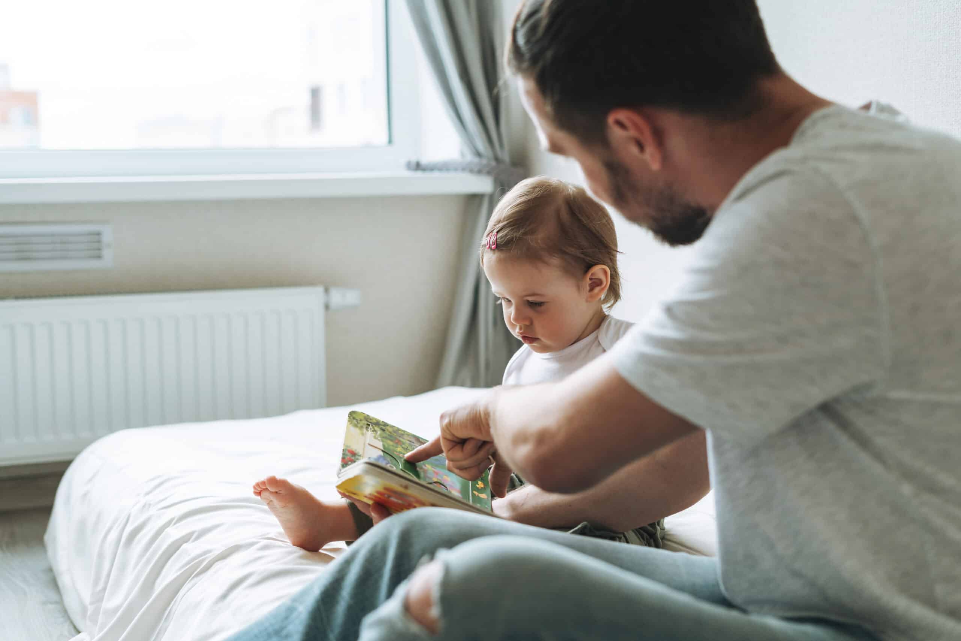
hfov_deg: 39.6
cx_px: 480
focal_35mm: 50
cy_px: 320
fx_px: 1335
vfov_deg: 27.0
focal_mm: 50
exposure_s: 1/160
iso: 320
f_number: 2.8
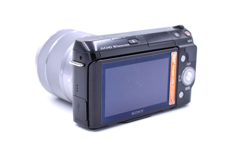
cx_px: 116
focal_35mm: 75
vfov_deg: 18.2
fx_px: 484
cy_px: 78
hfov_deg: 27.0
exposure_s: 1/125
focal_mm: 50
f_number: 7.1
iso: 400
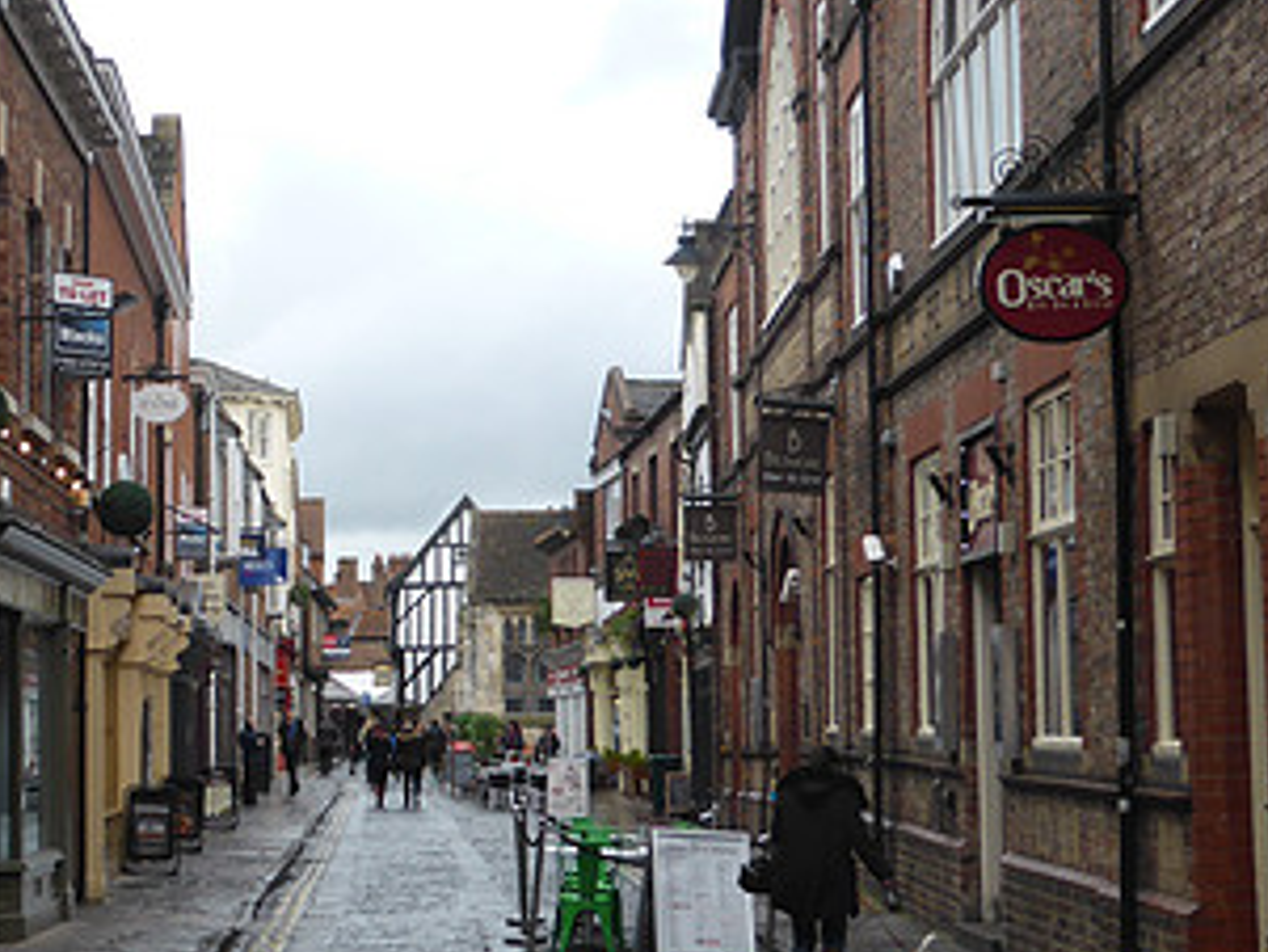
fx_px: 2822
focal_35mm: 77
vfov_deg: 19.1
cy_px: 449
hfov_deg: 25.2
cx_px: 425
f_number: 3.9
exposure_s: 1/80
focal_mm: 6.9
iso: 100
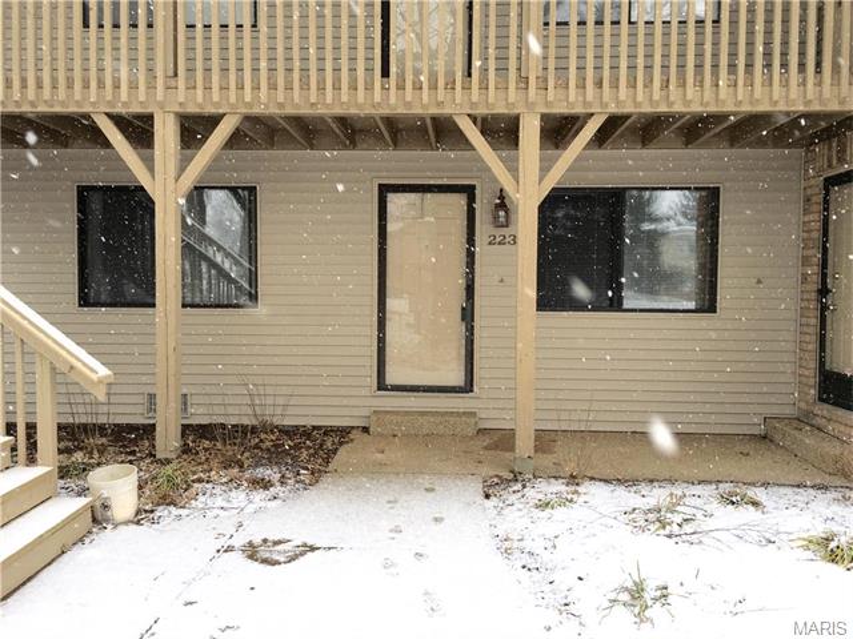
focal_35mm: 29
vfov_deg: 48.2
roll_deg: -0.7
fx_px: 715
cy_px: 320
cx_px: 426
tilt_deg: -2.9
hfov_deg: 61.7
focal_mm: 4.15
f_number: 2.2
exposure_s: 1/263
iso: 25
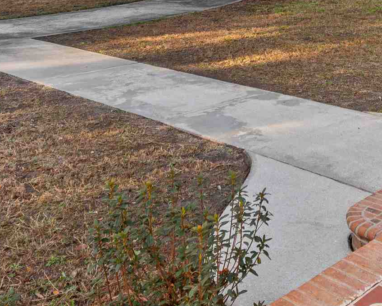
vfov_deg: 26.0
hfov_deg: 35.5
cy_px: -75
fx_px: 576
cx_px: 304
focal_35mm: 51
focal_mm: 10
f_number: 4.5
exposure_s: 1/25
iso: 100
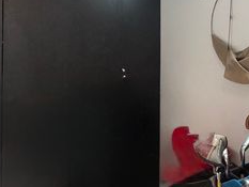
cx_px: 170
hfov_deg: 45.9
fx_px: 288
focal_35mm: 40
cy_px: 15
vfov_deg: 33.8
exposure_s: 1/121
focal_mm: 2.22
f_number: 2.2
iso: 320
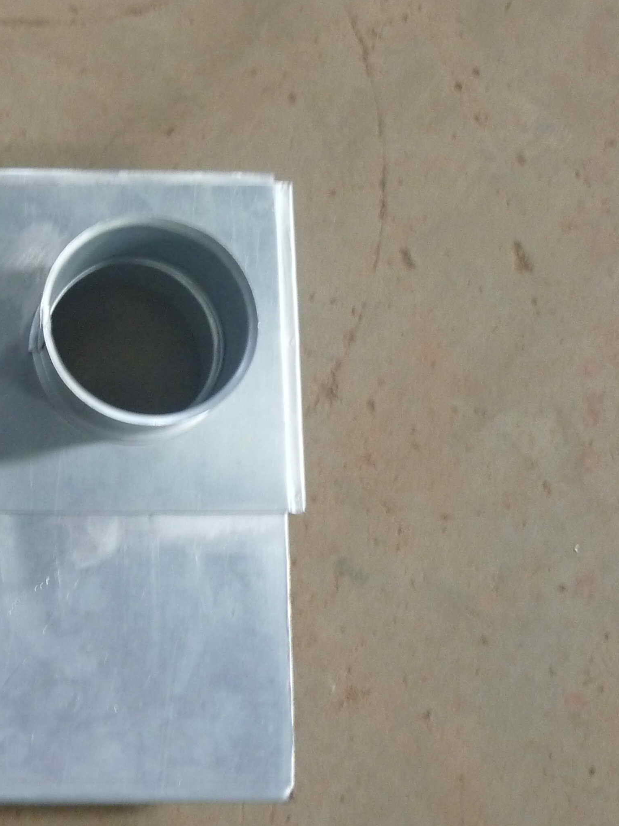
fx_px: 1264
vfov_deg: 36.1
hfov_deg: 25.9
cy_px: 366
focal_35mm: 53
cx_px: -21
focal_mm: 5.5
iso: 400
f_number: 2.8
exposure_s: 1/25
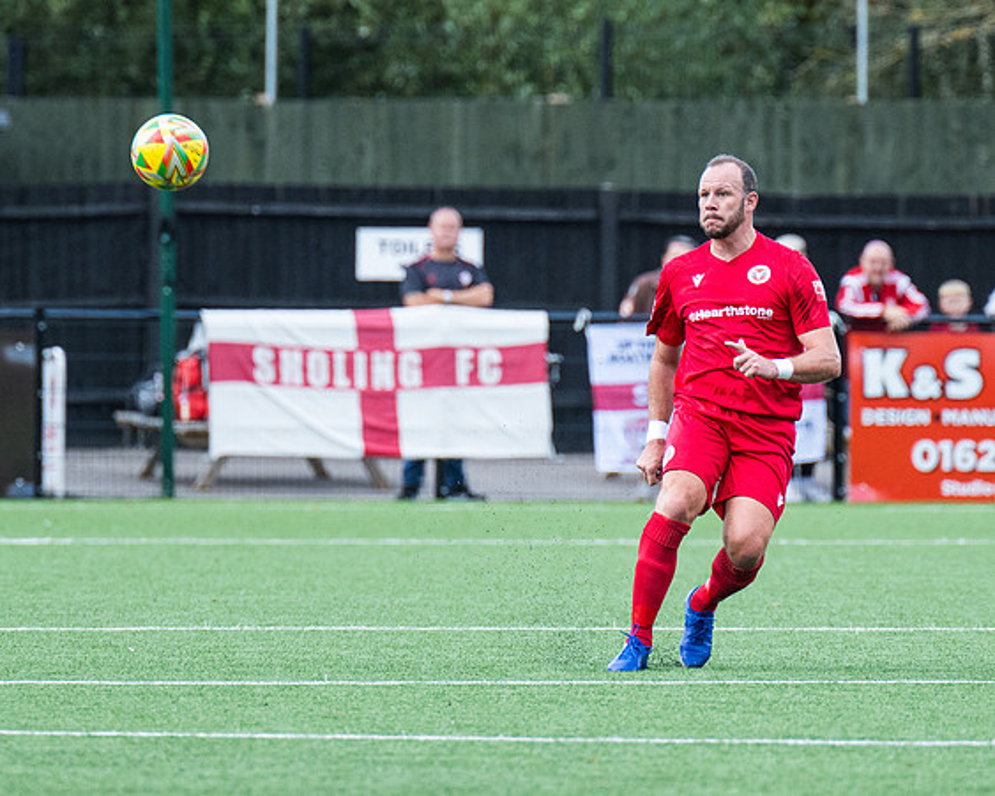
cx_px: 588
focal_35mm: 637
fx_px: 18745
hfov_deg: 3.0
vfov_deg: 2.4
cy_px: 299
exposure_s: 1/1250
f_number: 4.5
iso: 800
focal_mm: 280
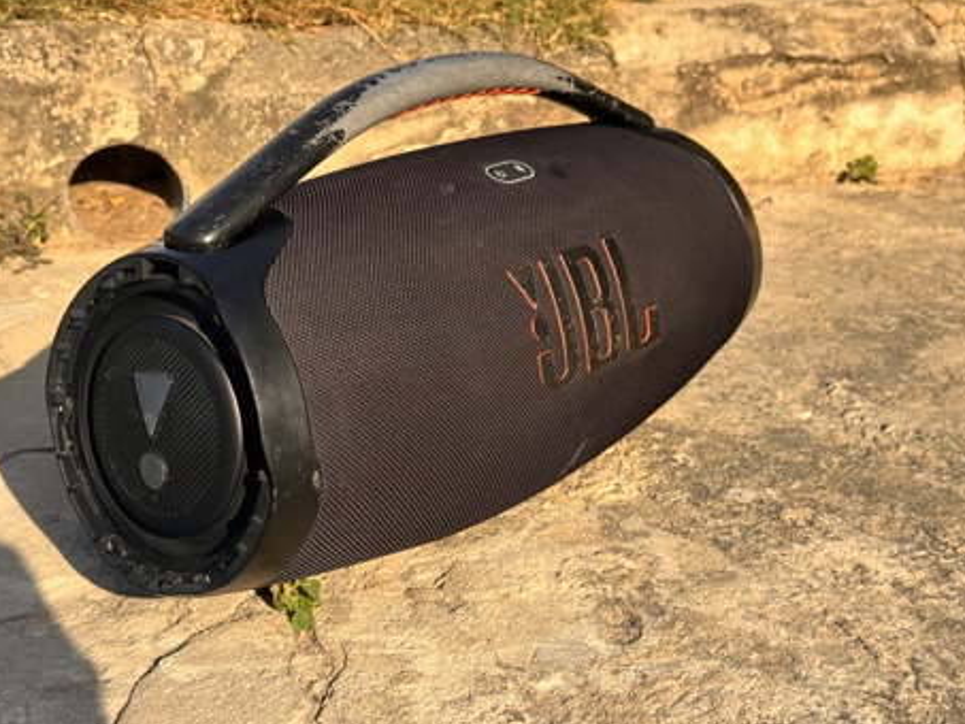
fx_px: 1478
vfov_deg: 27.5
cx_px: 490
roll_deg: +1.5
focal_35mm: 53
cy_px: 340
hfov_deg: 36.2
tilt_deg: -16.2
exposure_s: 1/2959
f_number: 1.78
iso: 64
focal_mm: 6.76
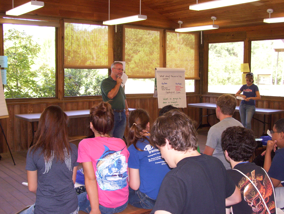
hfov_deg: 42.0
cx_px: 142
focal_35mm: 45
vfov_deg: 32.3
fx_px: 370
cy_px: 107
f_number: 3
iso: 200
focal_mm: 7.6
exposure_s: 1/60
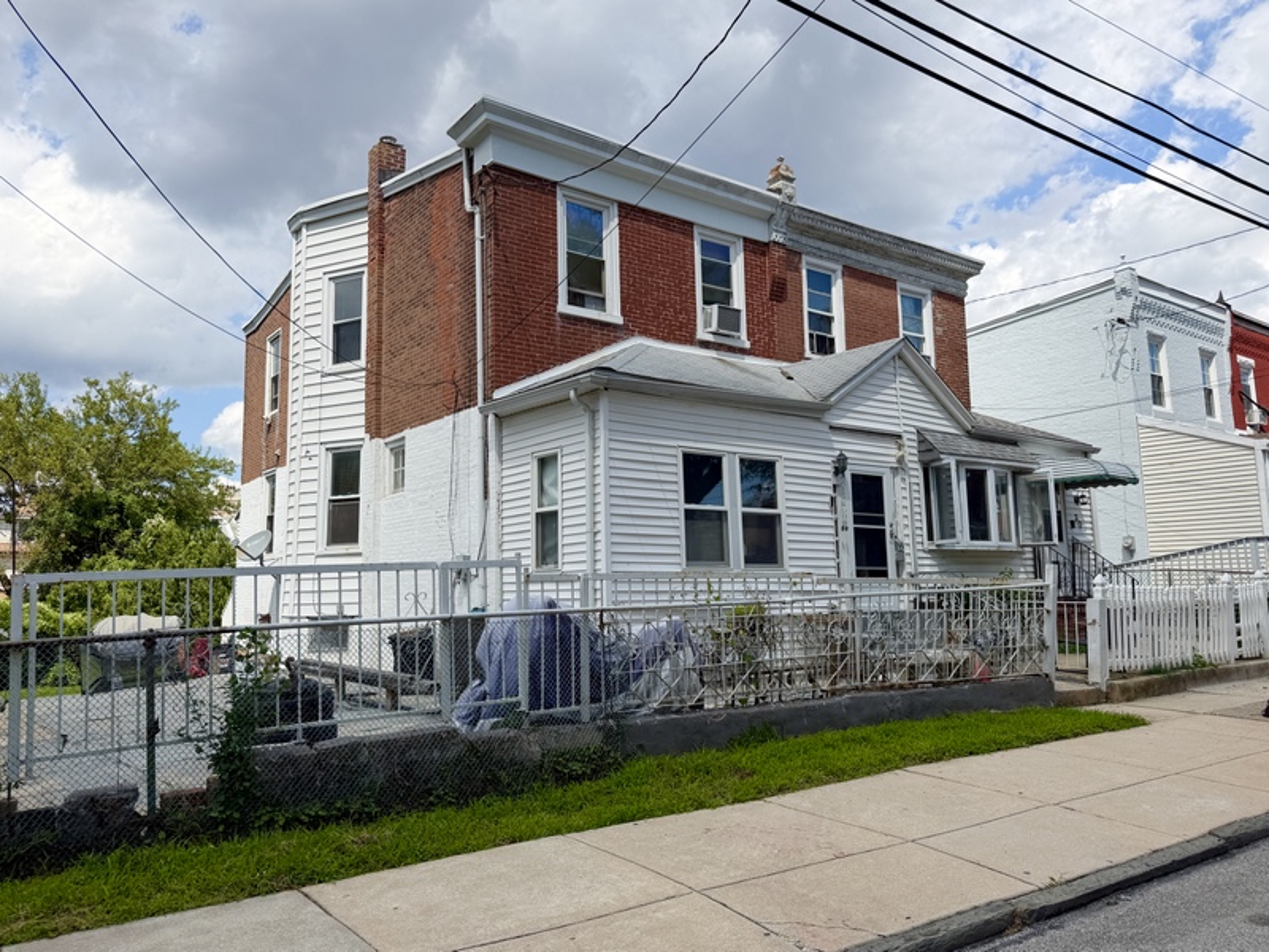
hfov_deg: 71.6
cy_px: 476
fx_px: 880
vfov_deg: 56.8
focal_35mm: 24
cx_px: 634
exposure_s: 1/4975
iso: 80
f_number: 1.78
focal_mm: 6.76
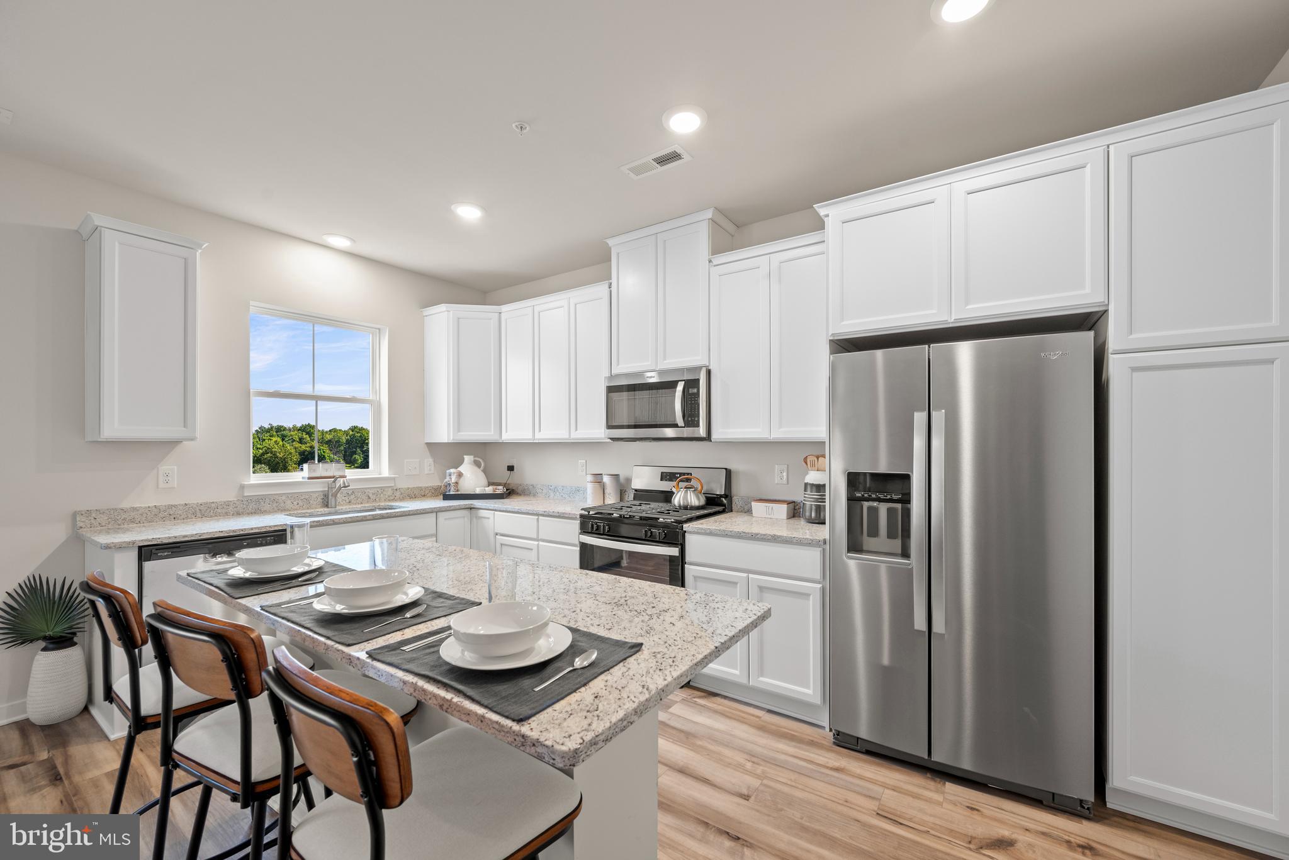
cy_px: 430
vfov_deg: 81.3
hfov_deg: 104.2
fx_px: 501
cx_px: 644
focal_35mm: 14
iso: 400
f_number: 8
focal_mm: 14
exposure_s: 1/1.67
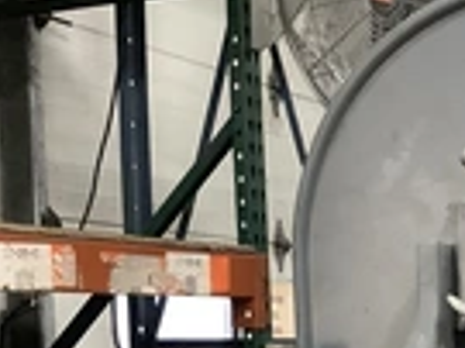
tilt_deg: -9.0
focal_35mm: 92
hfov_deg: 20.5
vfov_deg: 15.0
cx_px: 489
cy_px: 503
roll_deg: +0.7
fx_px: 1235
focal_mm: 3.3
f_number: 2.4
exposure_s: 1/30
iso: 400
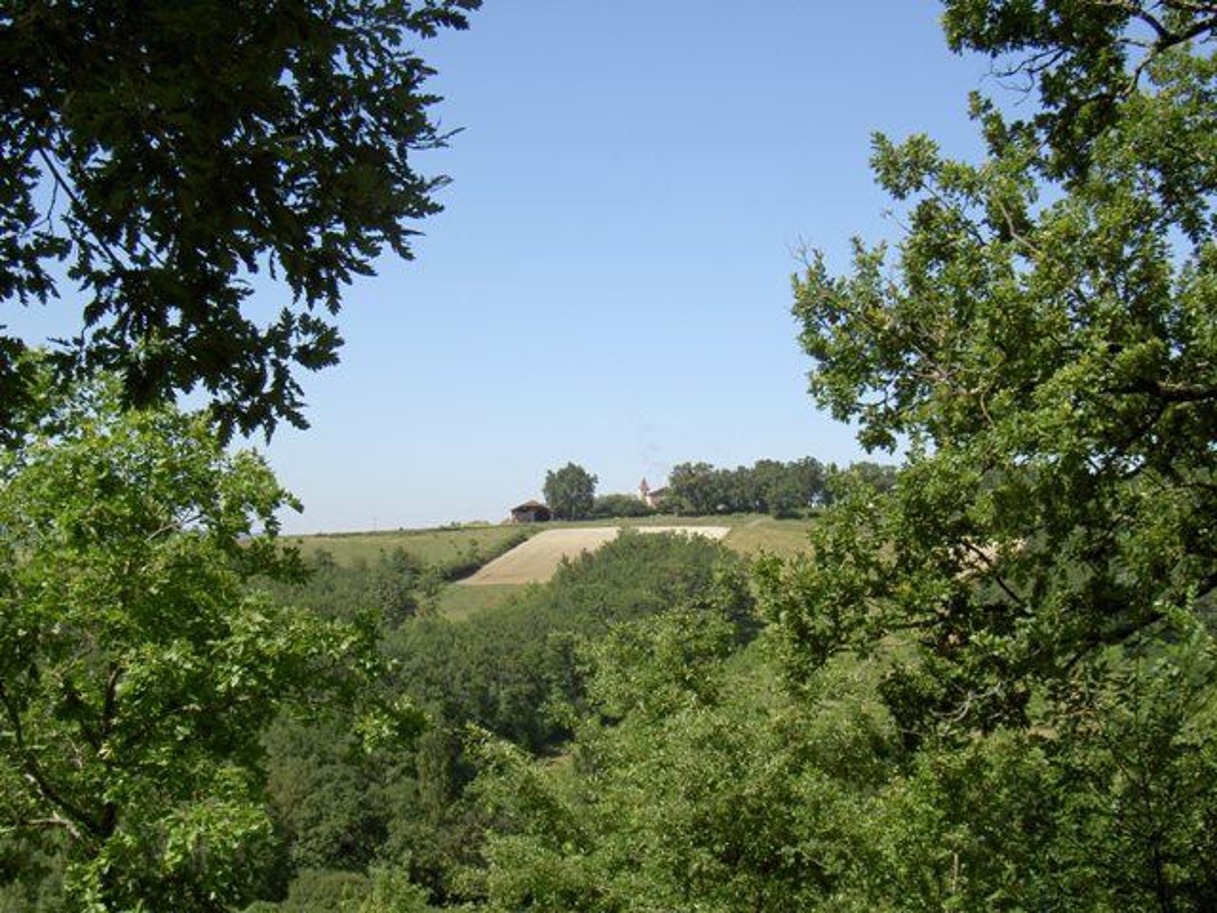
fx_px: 1934
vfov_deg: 26.6
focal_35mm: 55
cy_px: 456
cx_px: 608
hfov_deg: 34.9
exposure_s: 1/333
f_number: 5.5
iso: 100
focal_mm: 11.3
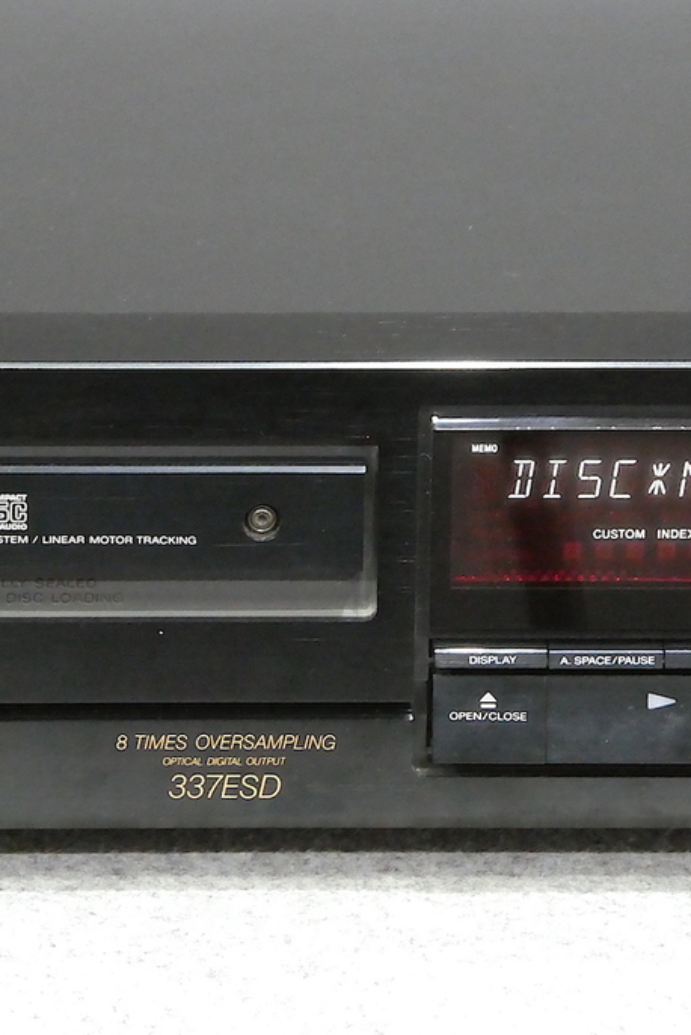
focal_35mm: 208
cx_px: 189
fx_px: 5982
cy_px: 536
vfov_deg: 9.9
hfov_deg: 6.6
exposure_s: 1/13
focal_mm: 25.6
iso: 1600
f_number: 6.3
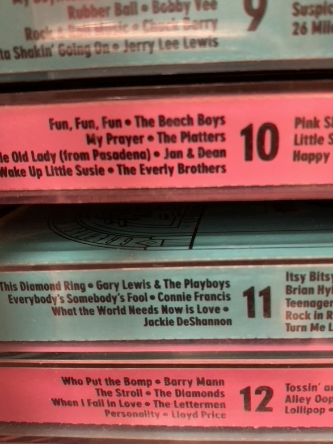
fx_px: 436
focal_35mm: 34
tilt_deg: -55.2
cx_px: 197
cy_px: 239
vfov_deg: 53.9
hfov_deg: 41.6
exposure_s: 1/40
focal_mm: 4.25
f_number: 1.8
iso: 320
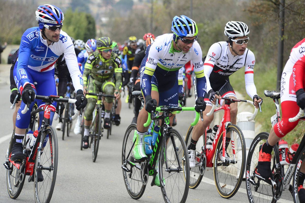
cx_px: 152
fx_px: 1312
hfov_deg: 13.3
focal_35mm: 155
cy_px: 102
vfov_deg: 8.8
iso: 1250
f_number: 5.6
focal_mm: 155
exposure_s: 1/1000
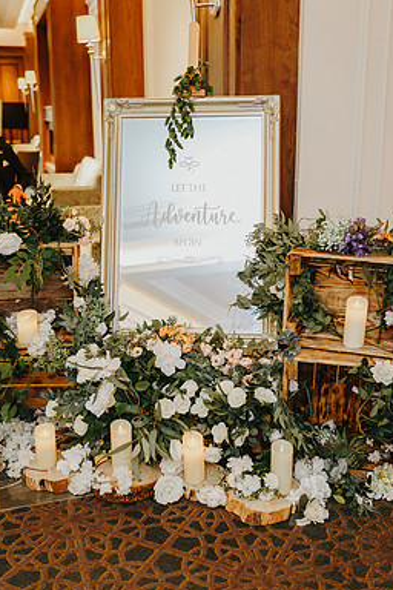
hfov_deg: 32.6
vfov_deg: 47.4
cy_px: 269
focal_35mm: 41
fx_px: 671
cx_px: 212
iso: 4000
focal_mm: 35
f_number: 2.2
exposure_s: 1/200
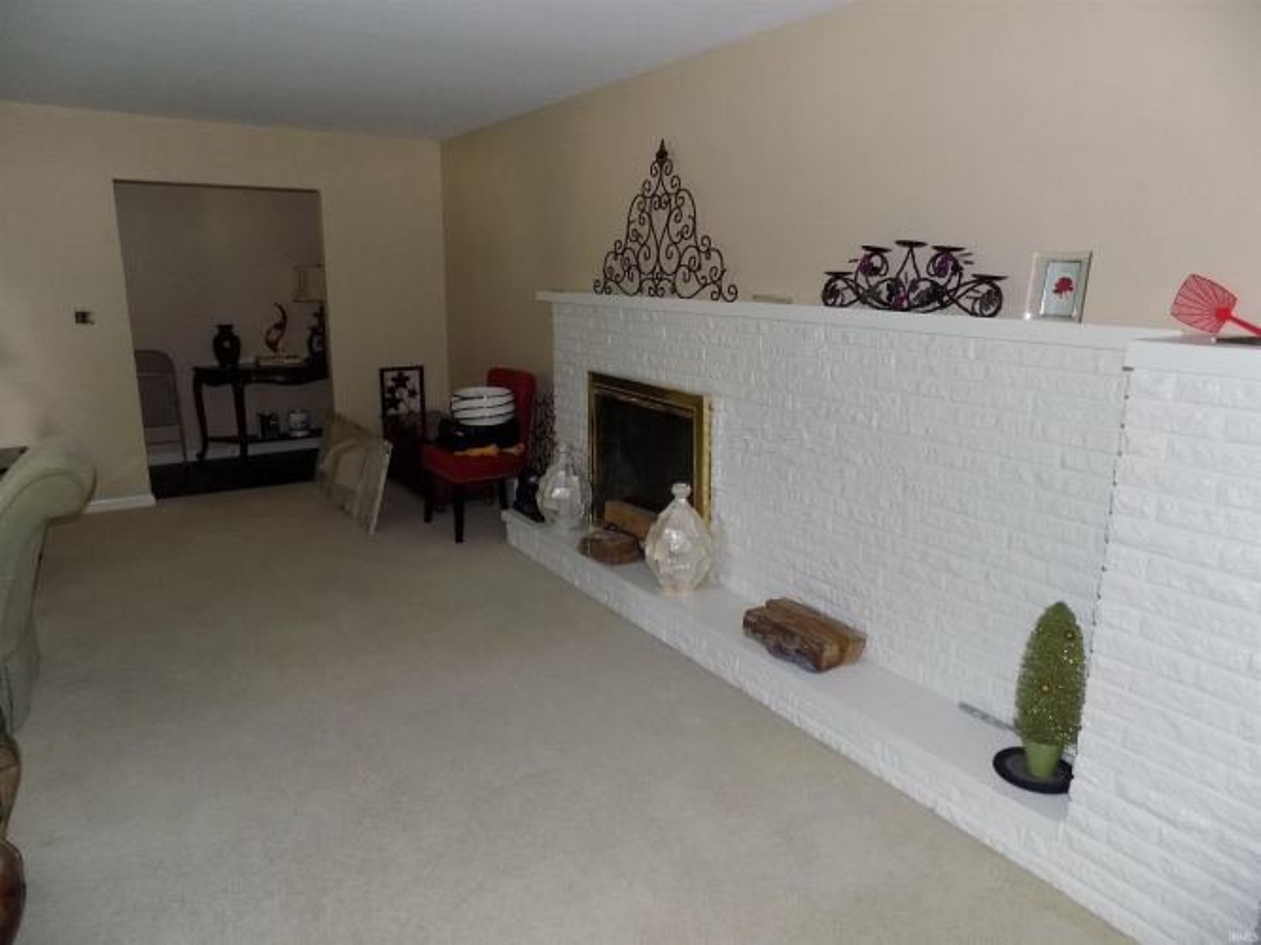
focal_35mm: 23
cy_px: 472
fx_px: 838
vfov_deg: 58.9
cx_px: 630
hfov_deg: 73.9
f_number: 3.1
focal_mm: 4
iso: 200
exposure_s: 1/30
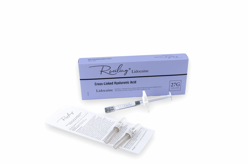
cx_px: 124
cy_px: 82
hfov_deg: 46.5
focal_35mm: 42
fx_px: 289
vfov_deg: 31.8
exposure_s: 1/25
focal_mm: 28
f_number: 14
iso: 160
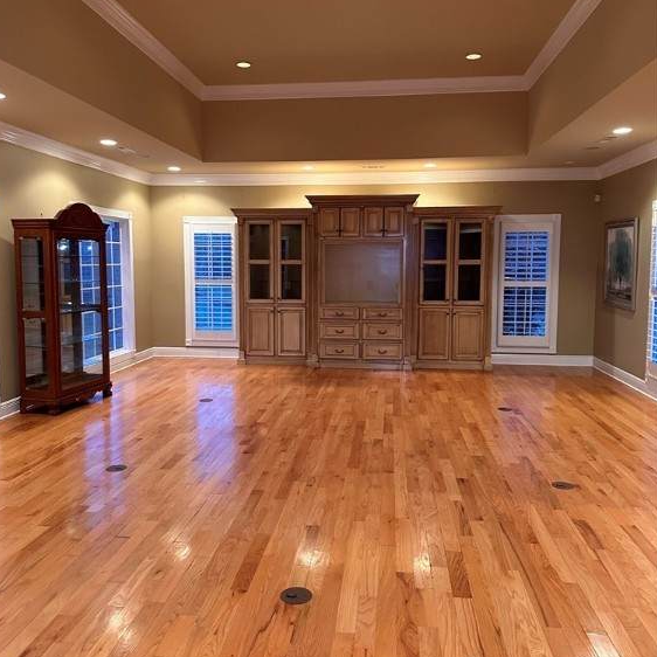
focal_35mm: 29
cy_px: 309
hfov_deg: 55.6
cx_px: 325
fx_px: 623
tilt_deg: -4.1
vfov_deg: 55.6
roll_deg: -0.5
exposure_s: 1/60
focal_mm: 6.86
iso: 640
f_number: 1.78
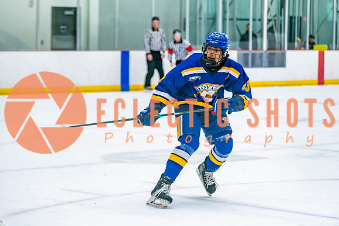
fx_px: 1241
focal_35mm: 132
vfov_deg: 10.4
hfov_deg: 15.5
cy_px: 86
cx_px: 193
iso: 1600
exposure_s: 1/640
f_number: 2.8
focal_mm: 100
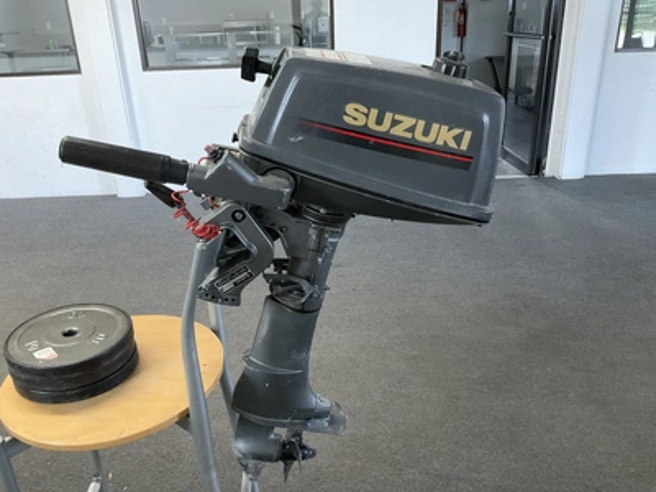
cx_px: 328
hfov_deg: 61.7
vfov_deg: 48.2
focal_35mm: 29
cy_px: 246
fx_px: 550
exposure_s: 1/60
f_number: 1.8
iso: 250
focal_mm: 3
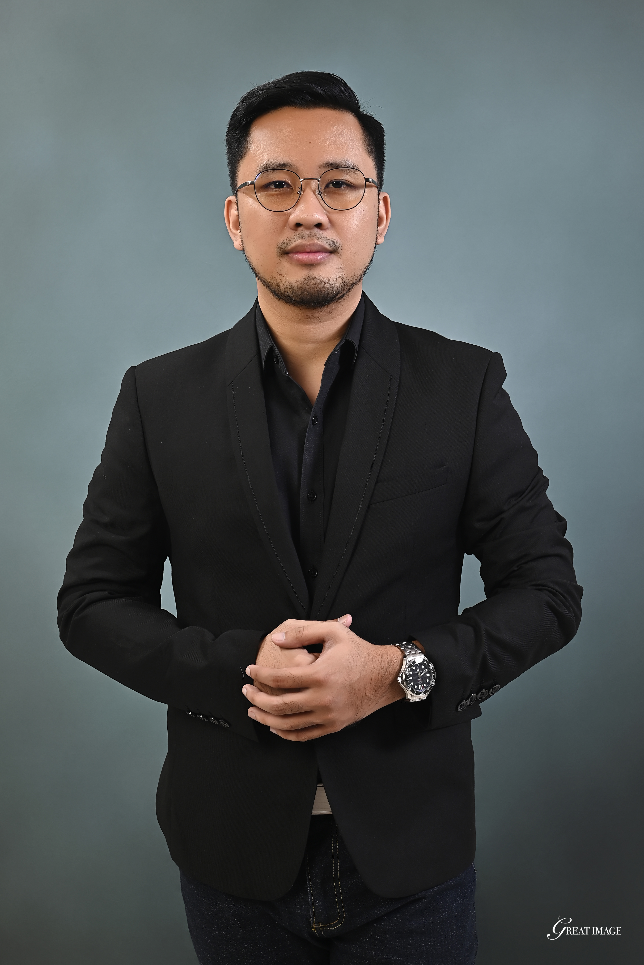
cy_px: 482
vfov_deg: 36.2
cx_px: 322
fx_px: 1474
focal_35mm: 55
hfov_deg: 24.6
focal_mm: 55
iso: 200
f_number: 9
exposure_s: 1/125
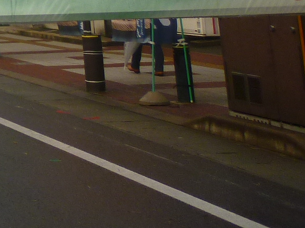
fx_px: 934
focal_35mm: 106
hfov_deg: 14.3
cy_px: -196
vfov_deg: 12.6
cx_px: -362
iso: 80
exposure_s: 1/125
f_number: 2.2
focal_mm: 4.3
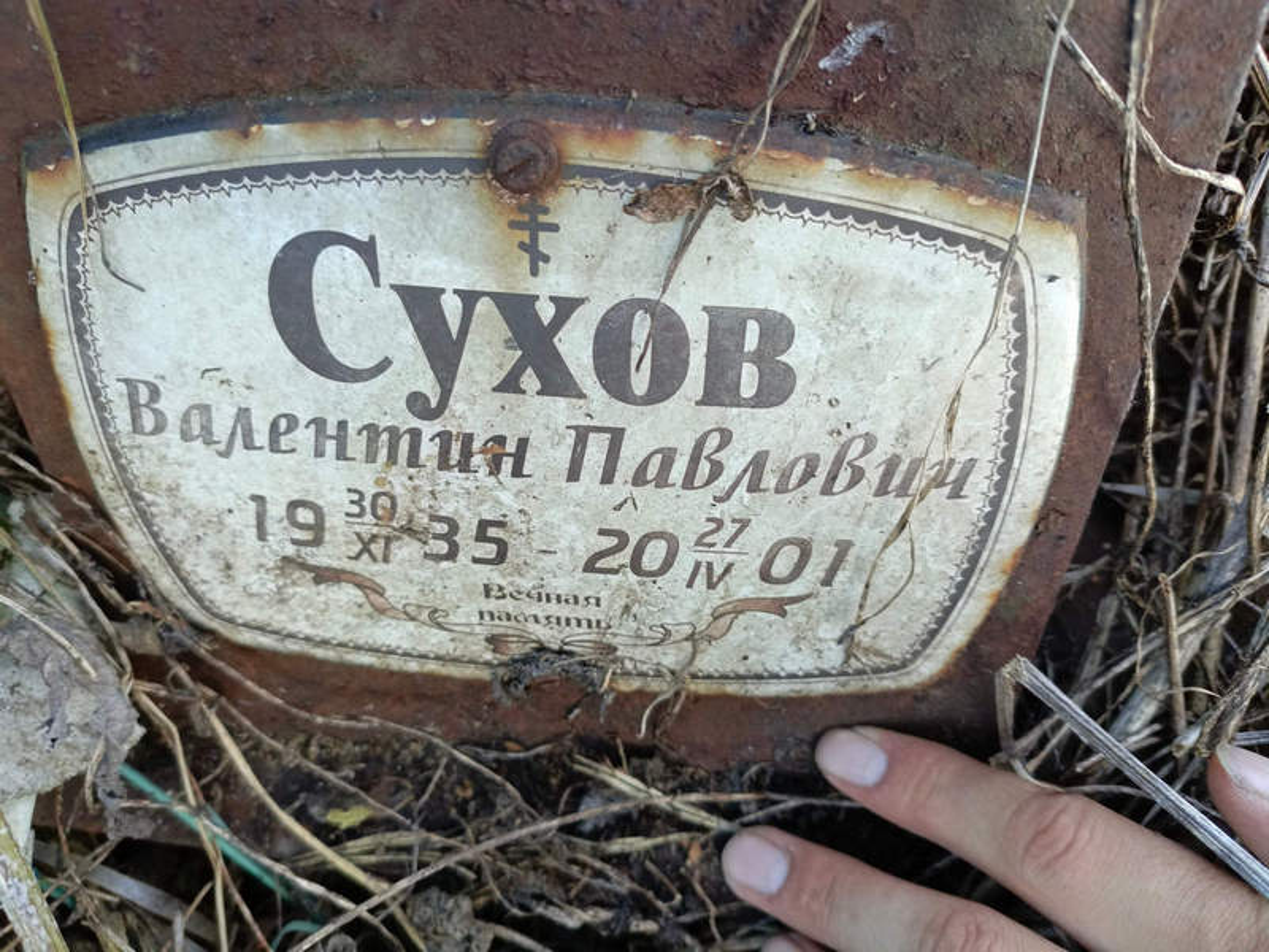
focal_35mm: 25
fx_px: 916
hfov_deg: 69.4
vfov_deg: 54.9
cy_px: 476
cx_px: 634
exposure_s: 1/50
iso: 463
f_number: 1.69
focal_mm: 4.76
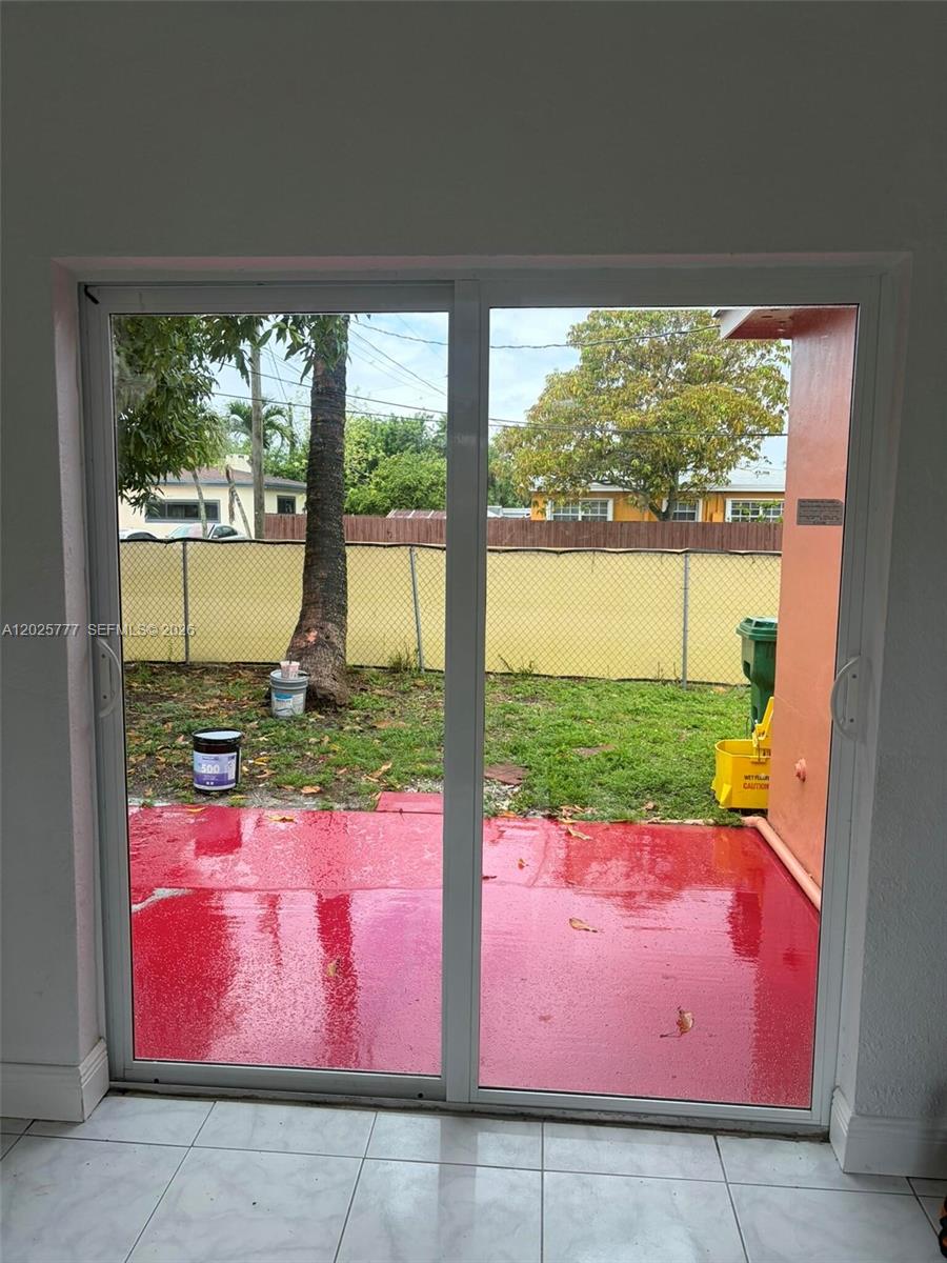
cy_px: 632
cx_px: 474
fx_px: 948
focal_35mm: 26
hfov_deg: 53.1
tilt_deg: -6.1
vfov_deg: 67.3
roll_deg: -0.6
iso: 64
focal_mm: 5.96
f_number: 1.6
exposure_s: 1/591
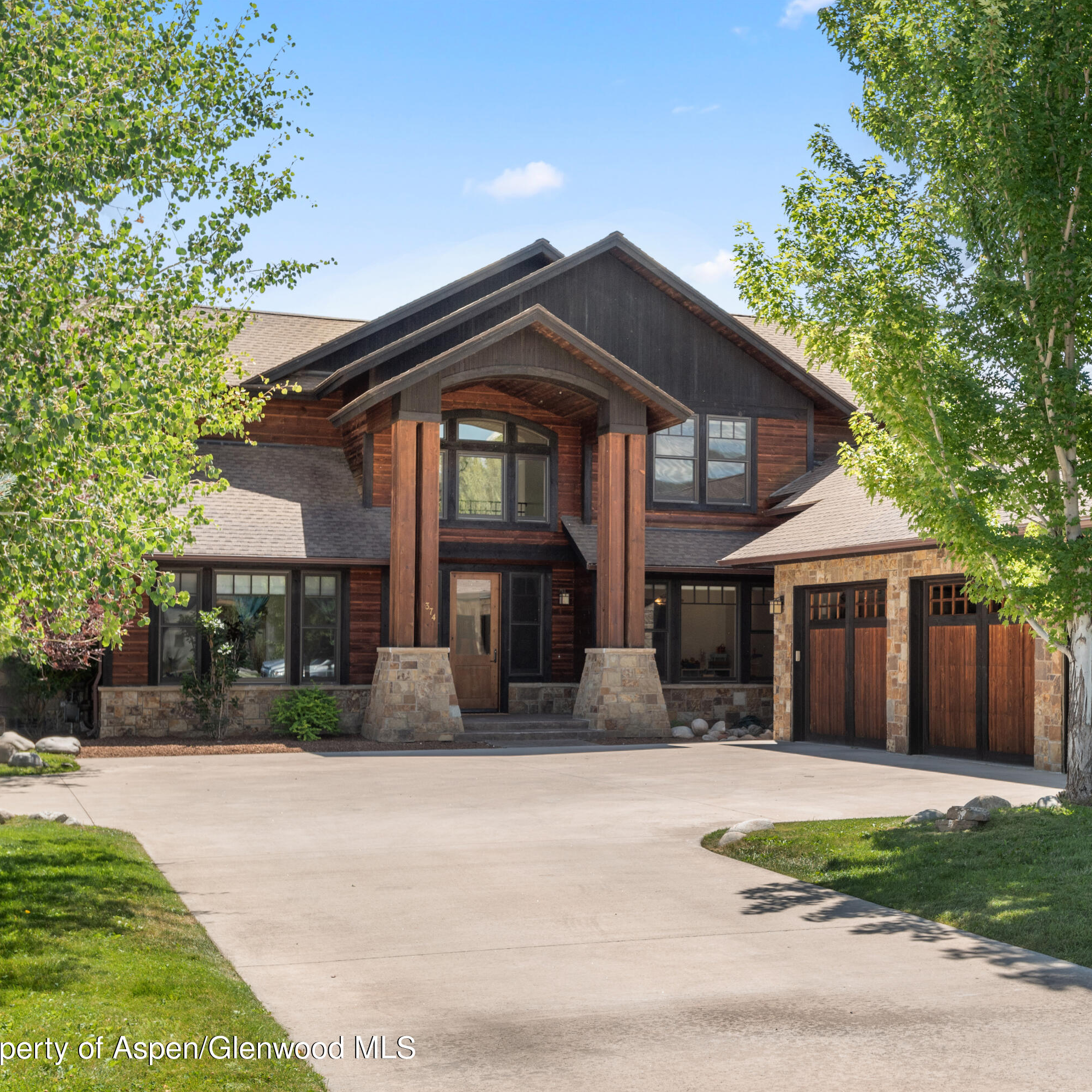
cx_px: 672
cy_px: 549
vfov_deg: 40.9
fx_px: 1463
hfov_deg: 40.7
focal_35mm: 41
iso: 100
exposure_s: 1/250
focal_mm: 32
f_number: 7.1
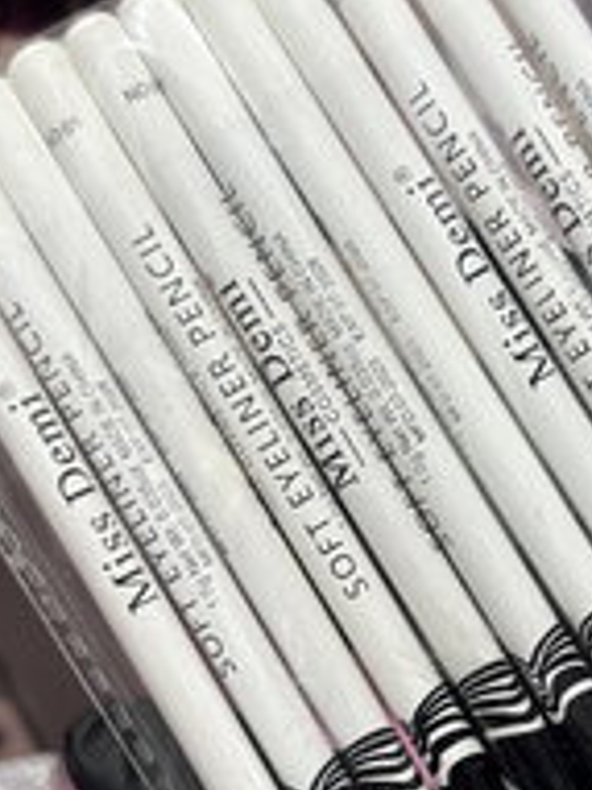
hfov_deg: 21.5
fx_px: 1529
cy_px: 536
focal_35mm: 67
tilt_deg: -12.7
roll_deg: -2.0
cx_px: 513
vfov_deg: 28.8
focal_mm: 6.86
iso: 160
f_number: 1.78
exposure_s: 1/100
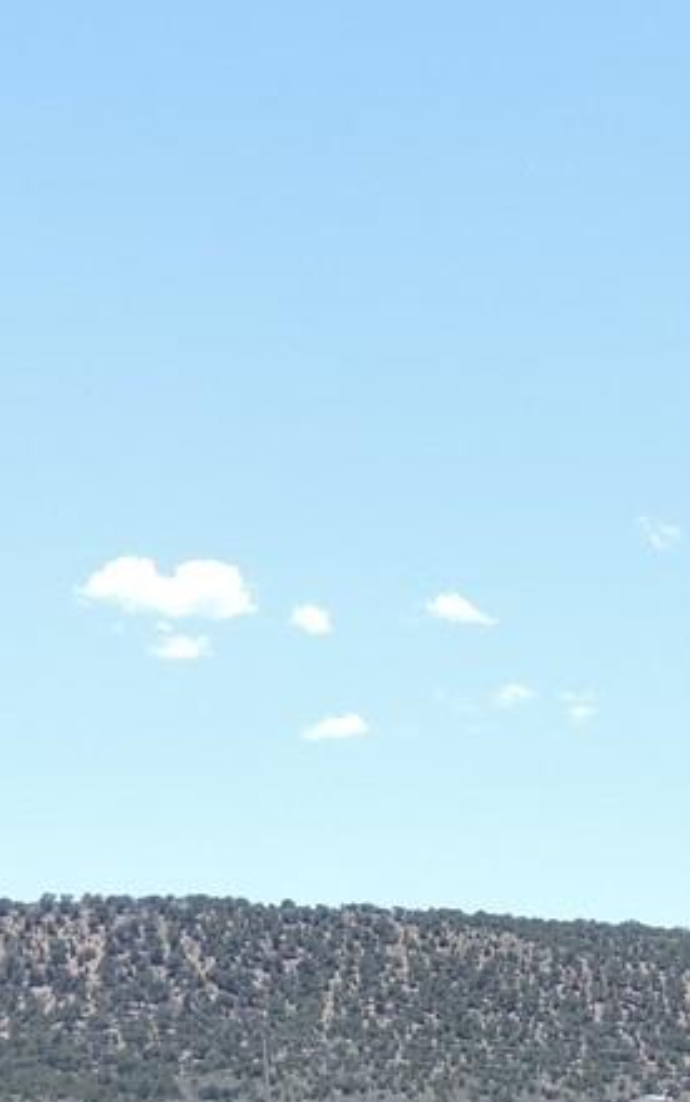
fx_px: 5797
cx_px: 479
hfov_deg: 6.8
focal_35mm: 193
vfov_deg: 10.8
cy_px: 1120
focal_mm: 8.9
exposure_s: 1/640
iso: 100
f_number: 3.6
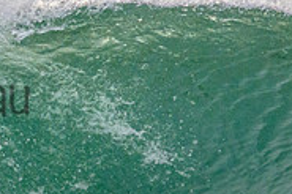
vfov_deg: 0.4
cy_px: -6
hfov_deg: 0.6
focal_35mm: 3210
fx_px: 26013
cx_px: -137
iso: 1800
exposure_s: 1/2000
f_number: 11
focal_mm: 800
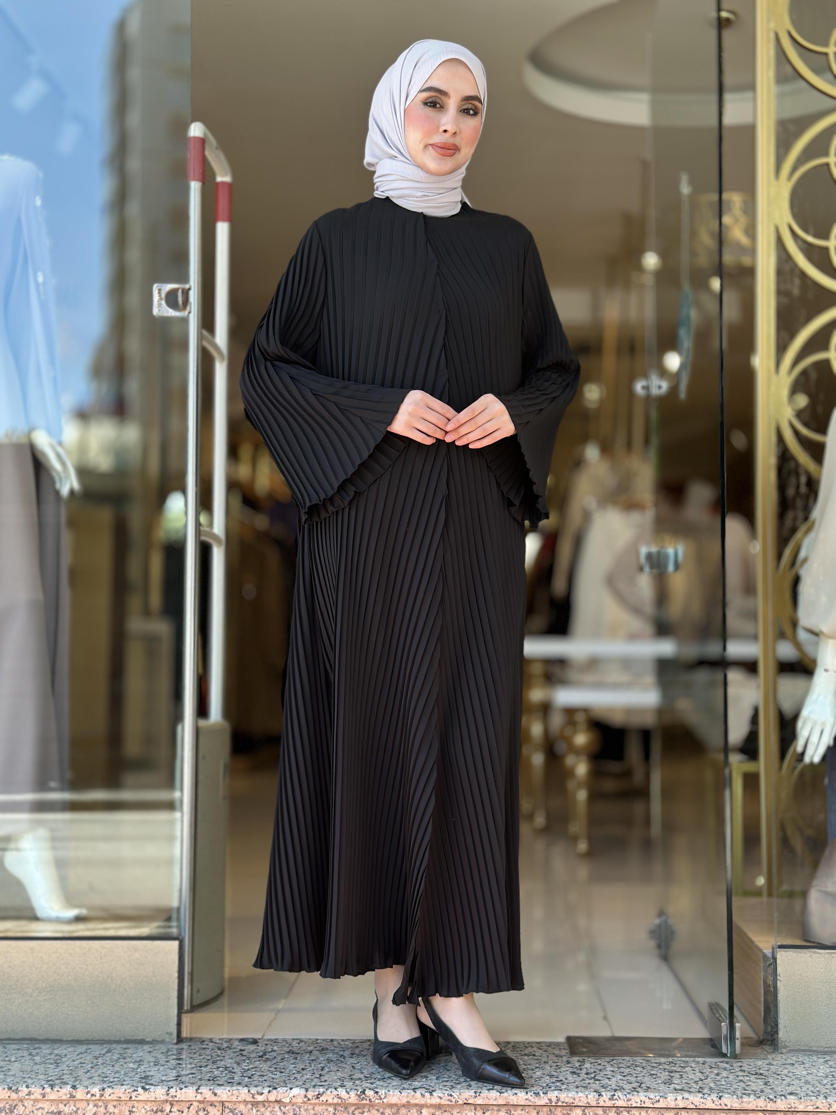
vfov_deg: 39.7
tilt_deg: +3.5
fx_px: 1546
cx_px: 418
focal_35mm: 48
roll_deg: -0.8
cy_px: 558
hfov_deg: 30.3
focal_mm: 6.86
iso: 80
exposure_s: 1/289
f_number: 1.78
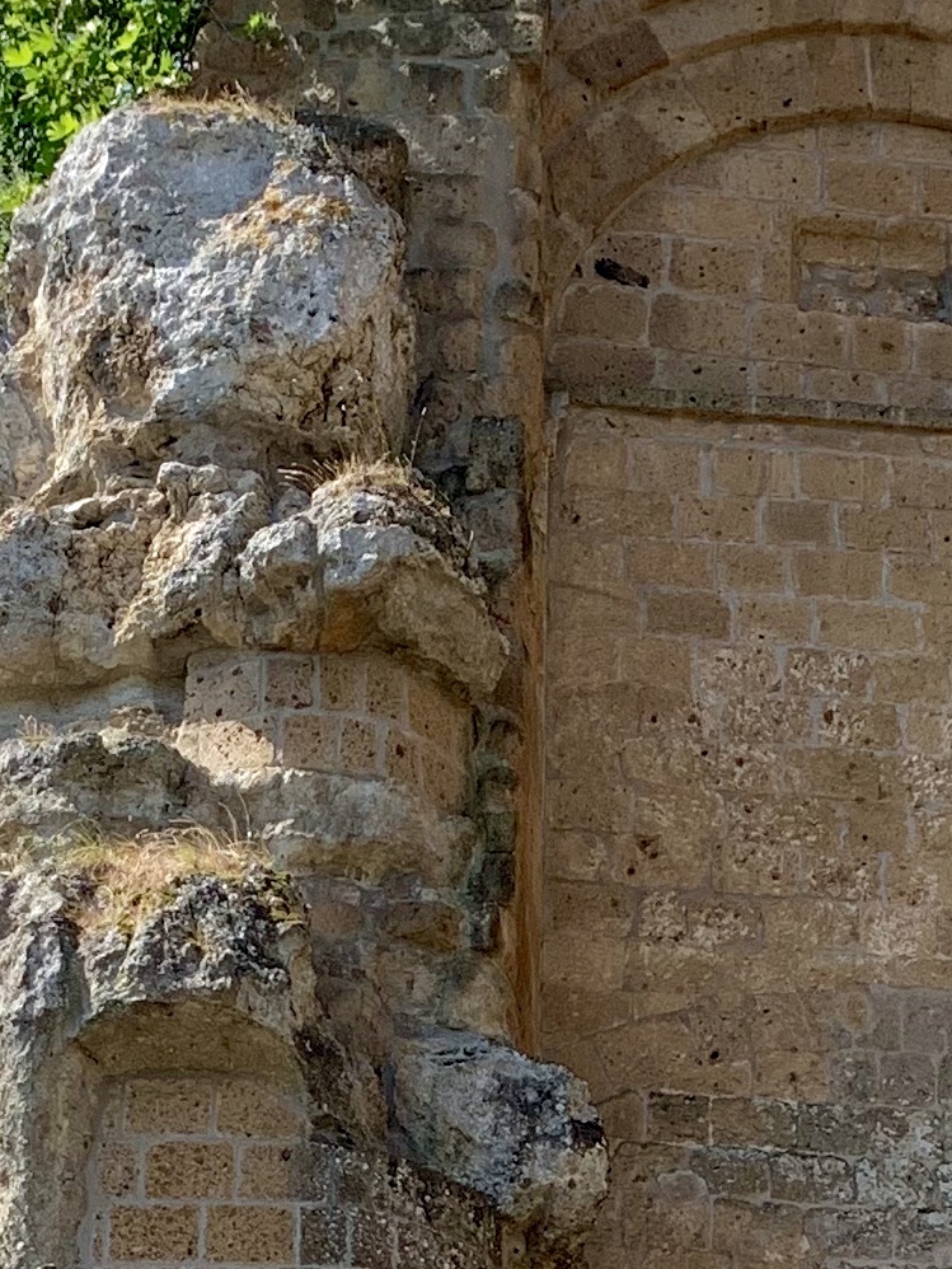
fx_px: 3849
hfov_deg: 14.1
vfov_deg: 17.0
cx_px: 639
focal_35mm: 105
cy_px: 1879
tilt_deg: +18.7
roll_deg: -0.9
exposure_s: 1/1205
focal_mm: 4.25
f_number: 1.8
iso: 25
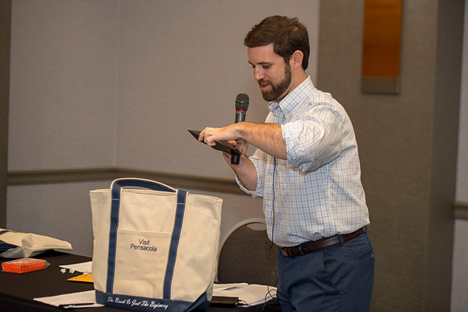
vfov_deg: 16.1
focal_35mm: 85
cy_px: 156
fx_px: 1104
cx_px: 234
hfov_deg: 23.9
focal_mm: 85
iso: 1250
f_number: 2.8
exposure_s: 1/250
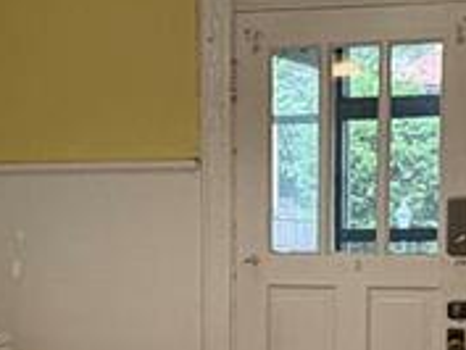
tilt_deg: -6.4
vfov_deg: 18.0
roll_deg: +0.3
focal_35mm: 81
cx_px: 153
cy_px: 308
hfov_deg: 24.0
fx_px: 1091
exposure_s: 1/120
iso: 320
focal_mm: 2.22
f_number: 2.2
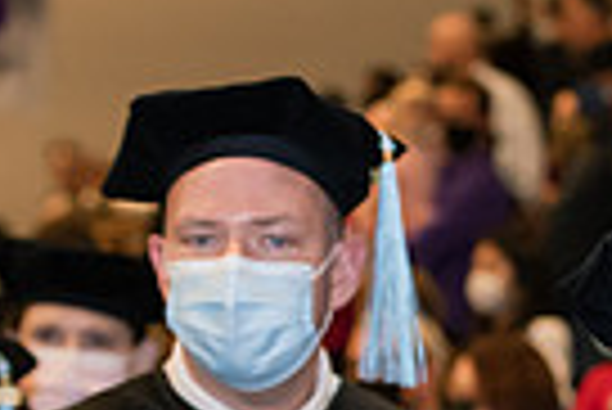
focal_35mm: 299
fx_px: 5088
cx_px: 729
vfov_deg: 4.6
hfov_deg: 6.8
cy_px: 642
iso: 1600
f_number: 4
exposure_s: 1/200
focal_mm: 70
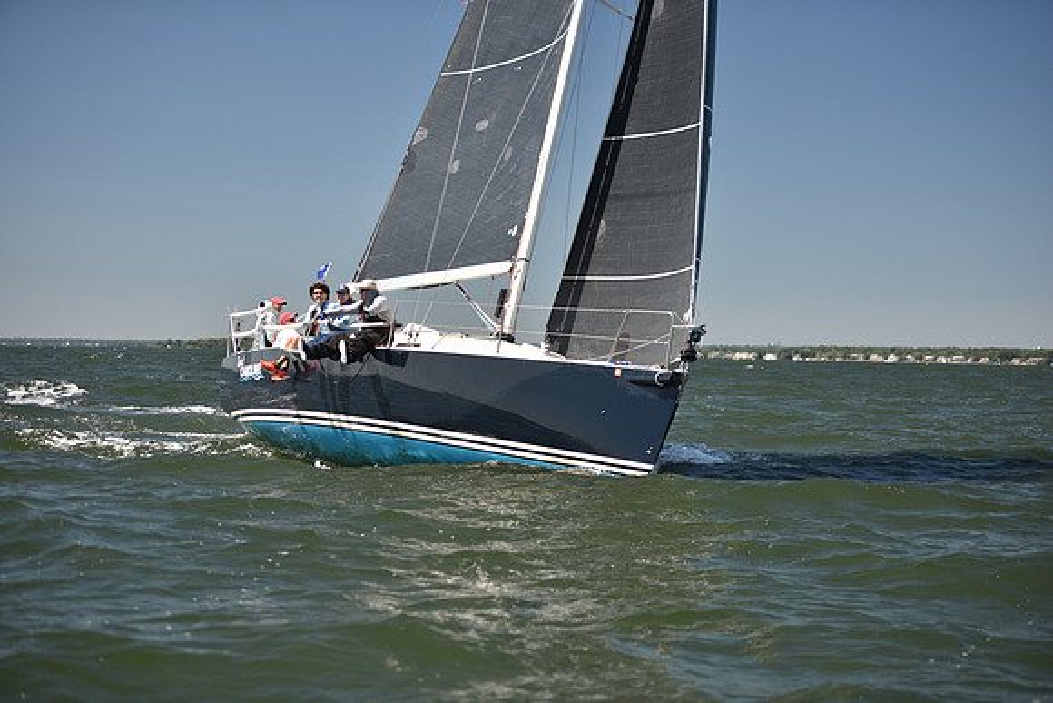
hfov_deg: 28.8
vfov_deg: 19.5
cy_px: 352
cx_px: 526
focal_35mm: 70
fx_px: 2048
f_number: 2.8
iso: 250
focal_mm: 70
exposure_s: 1/1250
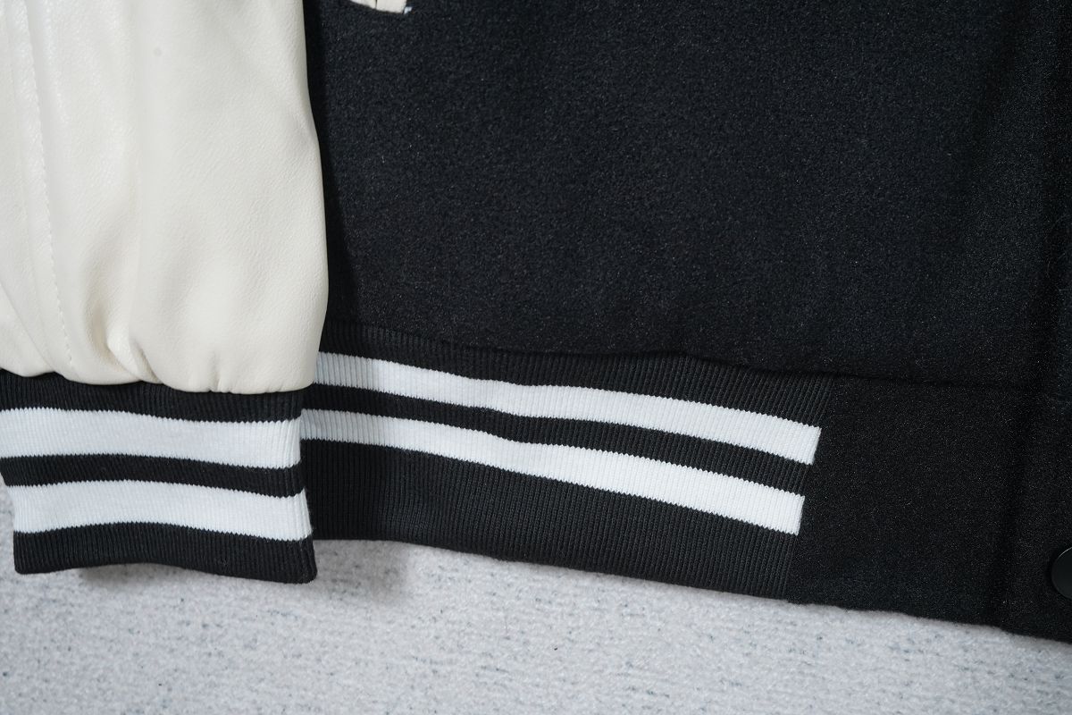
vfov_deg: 37.9
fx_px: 1042
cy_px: 358
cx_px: 536
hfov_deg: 54.4
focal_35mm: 35
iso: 1600
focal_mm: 35
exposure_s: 1/100
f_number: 10
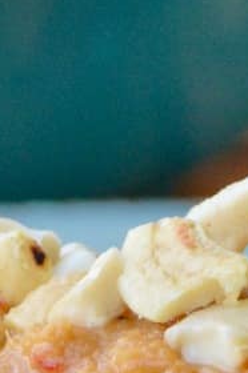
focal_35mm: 1115
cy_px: 248
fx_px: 11549
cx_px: 293
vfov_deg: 1.9
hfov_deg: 1.2
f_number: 7.1
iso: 1000
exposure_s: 1/200
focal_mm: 130
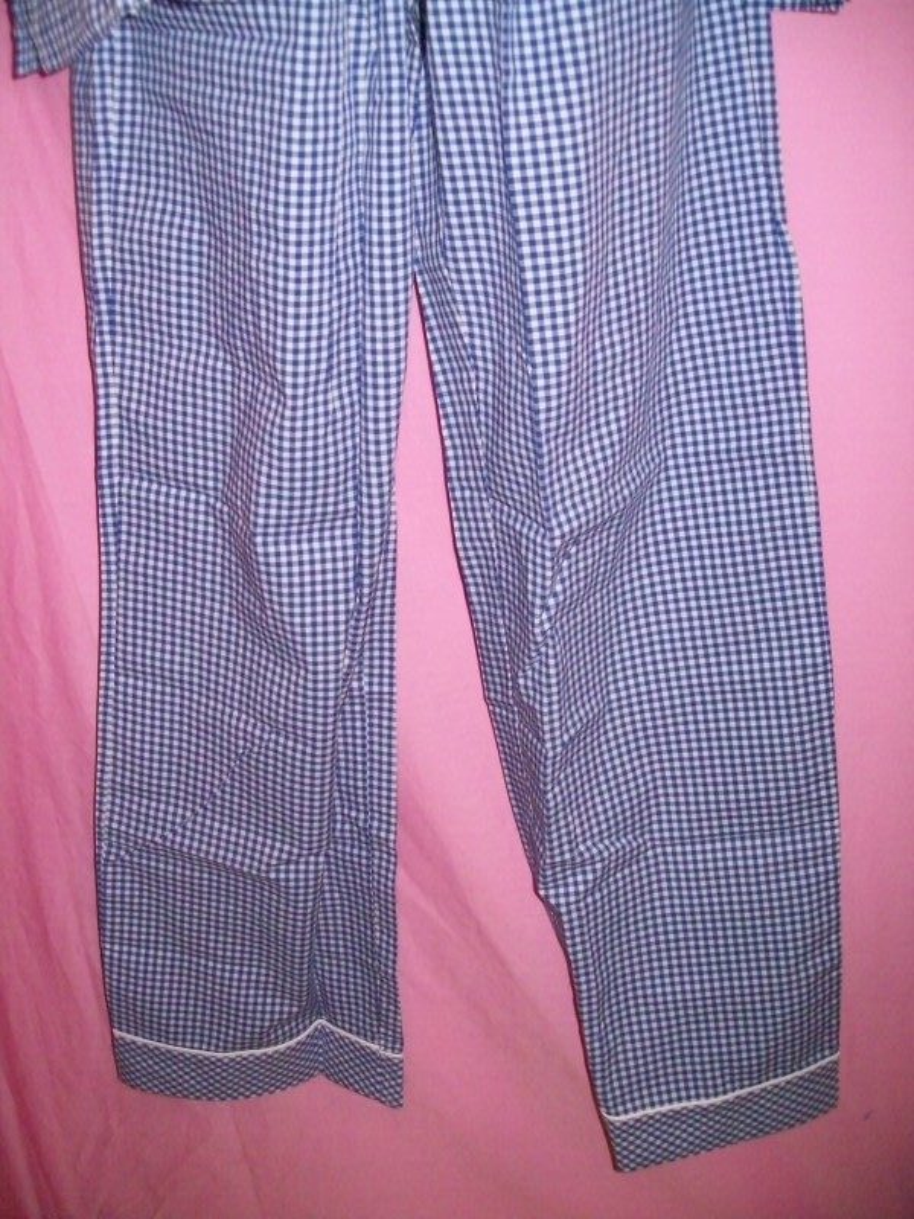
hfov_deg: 39.7
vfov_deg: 51.4
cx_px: 457
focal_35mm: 36
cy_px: 610
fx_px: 1267
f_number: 2.7
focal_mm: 6
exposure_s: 1/64
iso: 160
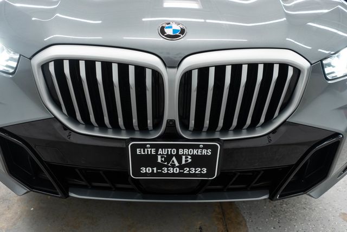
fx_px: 270
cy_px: 116
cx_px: 174
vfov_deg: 46.4
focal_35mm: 28
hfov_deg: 65.5
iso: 250
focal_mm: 28
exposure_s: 1/40
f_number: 3.2
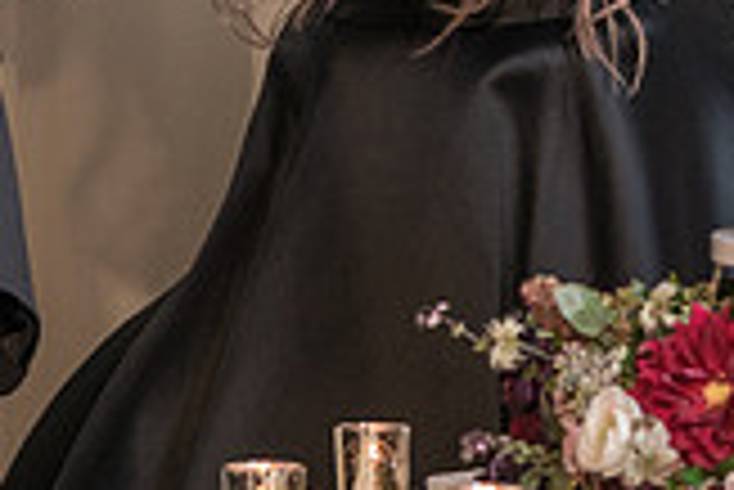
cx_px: 674
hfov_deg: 6.2
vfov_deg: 4.1
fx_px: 6775
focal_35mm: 332
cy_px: -150
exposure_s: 1/200
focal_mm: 86
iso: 2000
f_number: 4
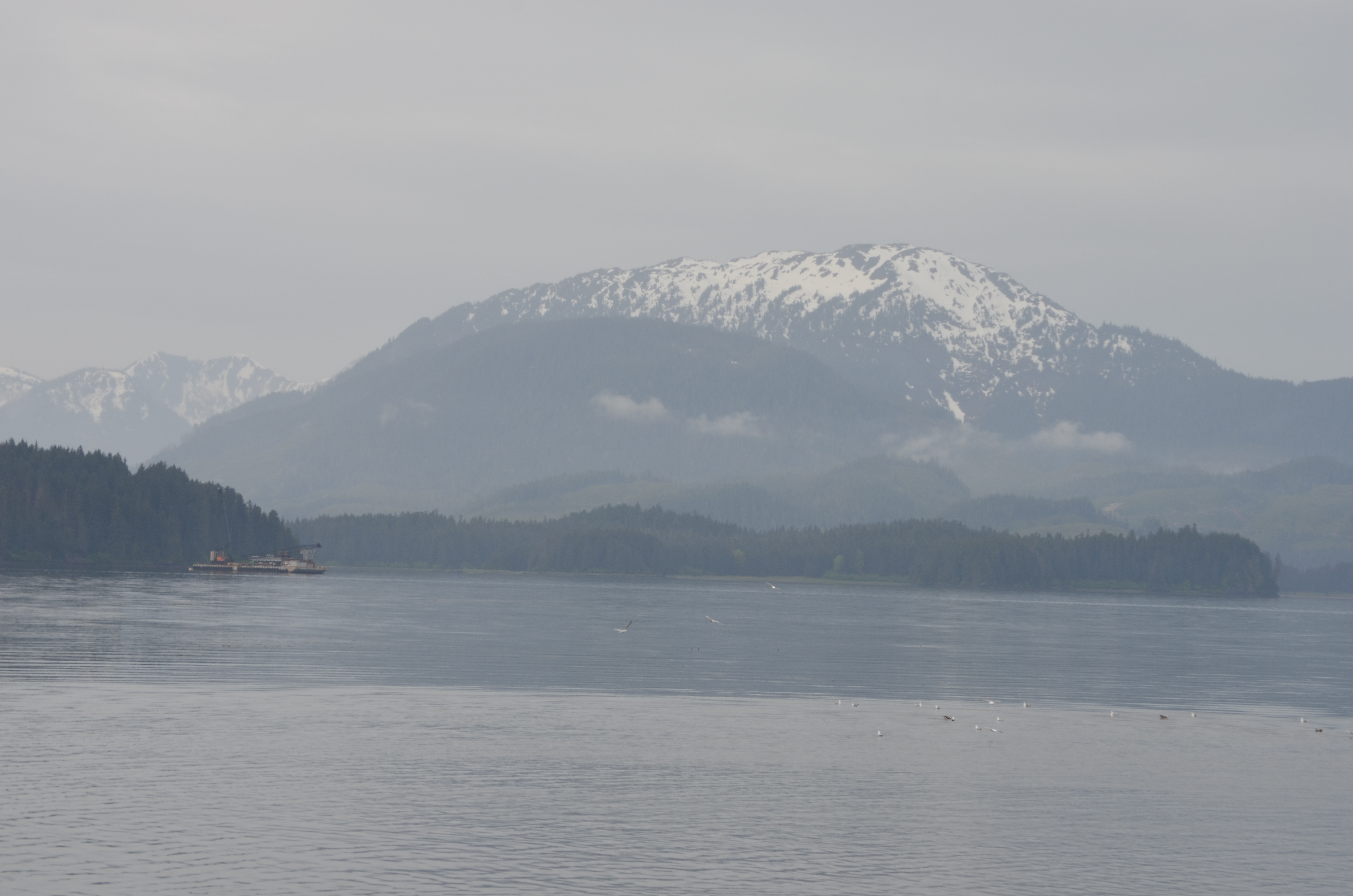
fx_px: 4782
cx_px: 676
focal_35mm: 128
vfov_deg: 10.7
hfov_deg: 16.1
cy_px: 448
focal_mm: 85
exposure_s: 1/125
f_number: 11
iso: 160
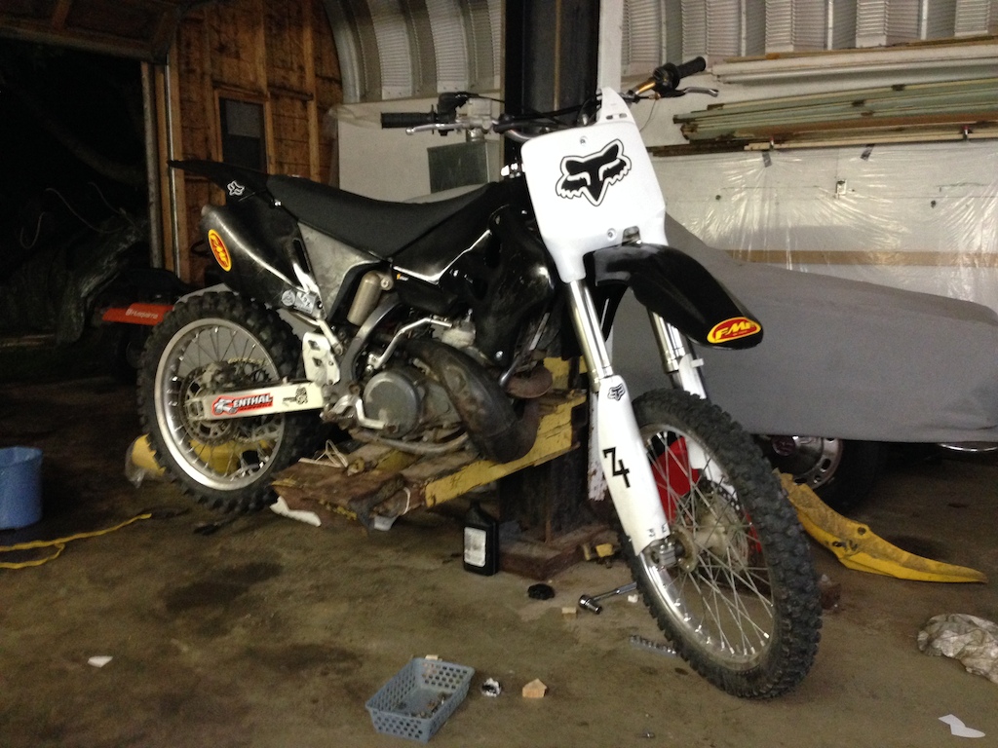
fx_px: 951
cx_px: 499
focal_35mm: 33
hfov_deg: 55.4
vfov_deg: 42.9
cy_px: 374
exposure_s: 1/20
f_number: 2.4
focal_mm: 4.12
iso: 400
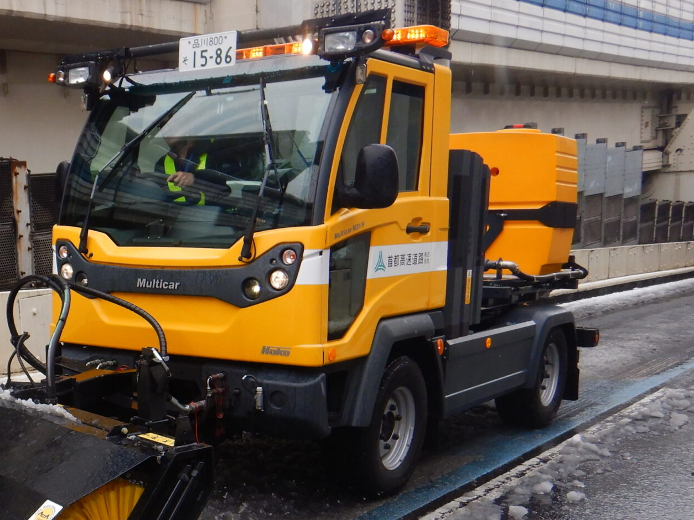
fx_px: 982
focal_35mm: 49
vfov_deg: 29.2
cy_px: 387
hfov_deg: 36.2
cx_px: 50
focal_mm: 4.3
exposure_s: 1/640
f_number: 2.8
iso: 125
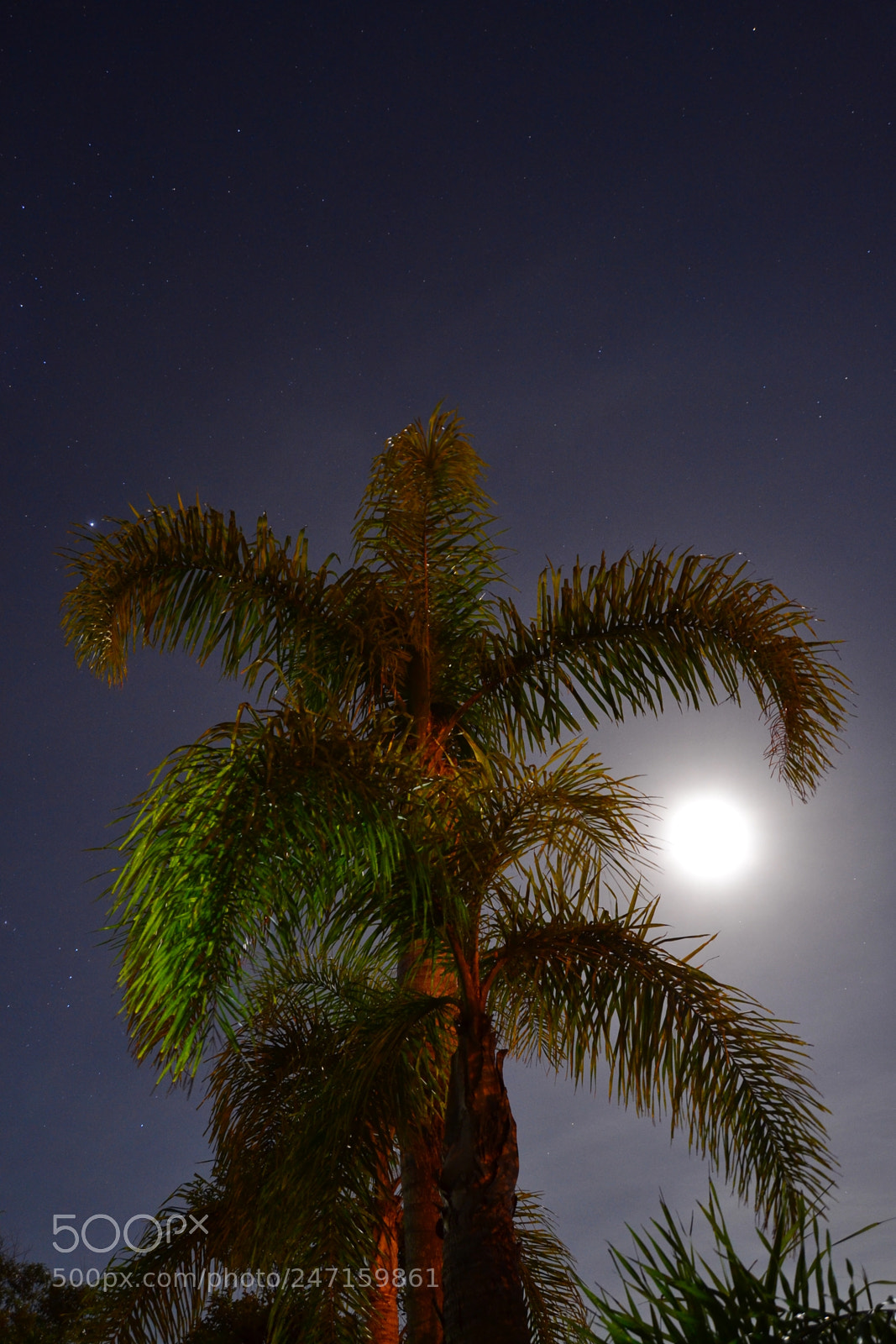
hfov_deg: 47.9
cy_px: 672
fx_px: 1008
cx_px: 448
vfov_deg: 67.4
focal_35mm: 27
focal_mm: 18
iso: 800
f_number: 5.6
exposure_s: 8
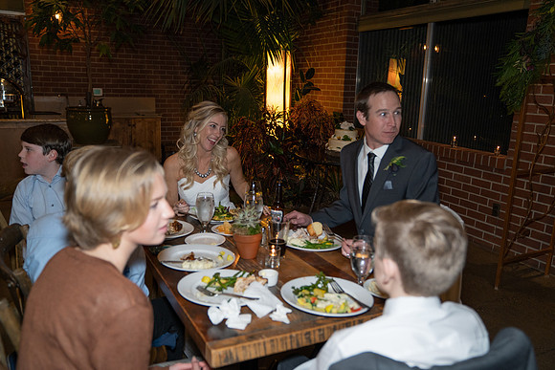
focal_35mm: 29
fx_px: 447
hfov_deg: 63.6
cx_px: 278
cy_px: 185
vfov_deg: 45.0
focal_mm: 29
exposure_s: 1/125
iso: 2000
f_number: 2.8
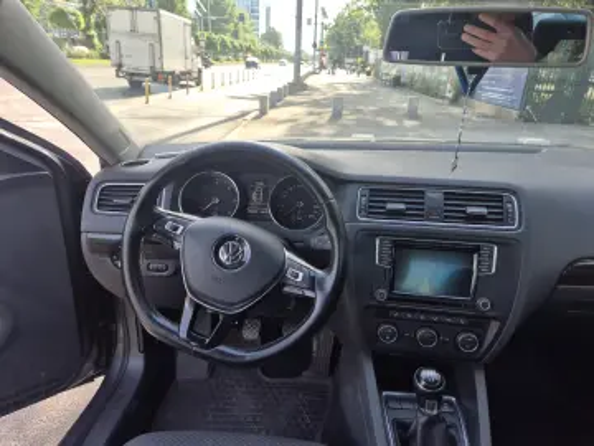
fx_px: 395
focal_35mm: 23
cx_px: 297
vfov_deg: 58.9
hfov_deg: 73.9
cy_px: 223
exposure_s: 1/213
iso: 25
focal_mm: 5.4
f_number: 1.8
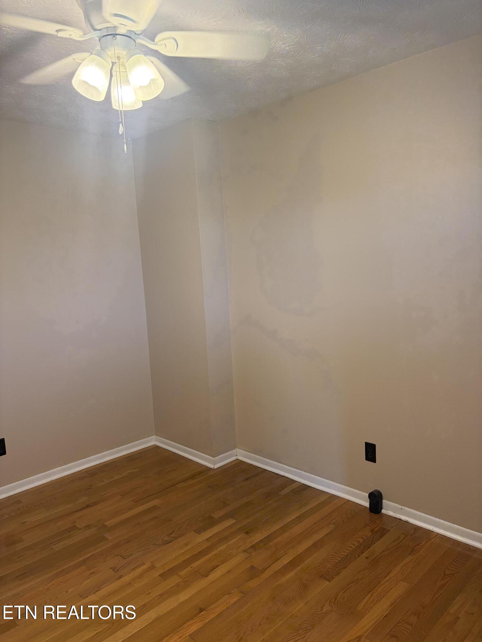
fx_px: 483
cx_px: 241
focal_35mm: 26
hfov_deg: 53.1
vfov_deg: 67.3
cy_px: 321
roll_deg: +2.7
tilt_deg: -7.5
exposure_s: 1/60
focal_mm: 5.96
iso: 160
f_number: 1.6
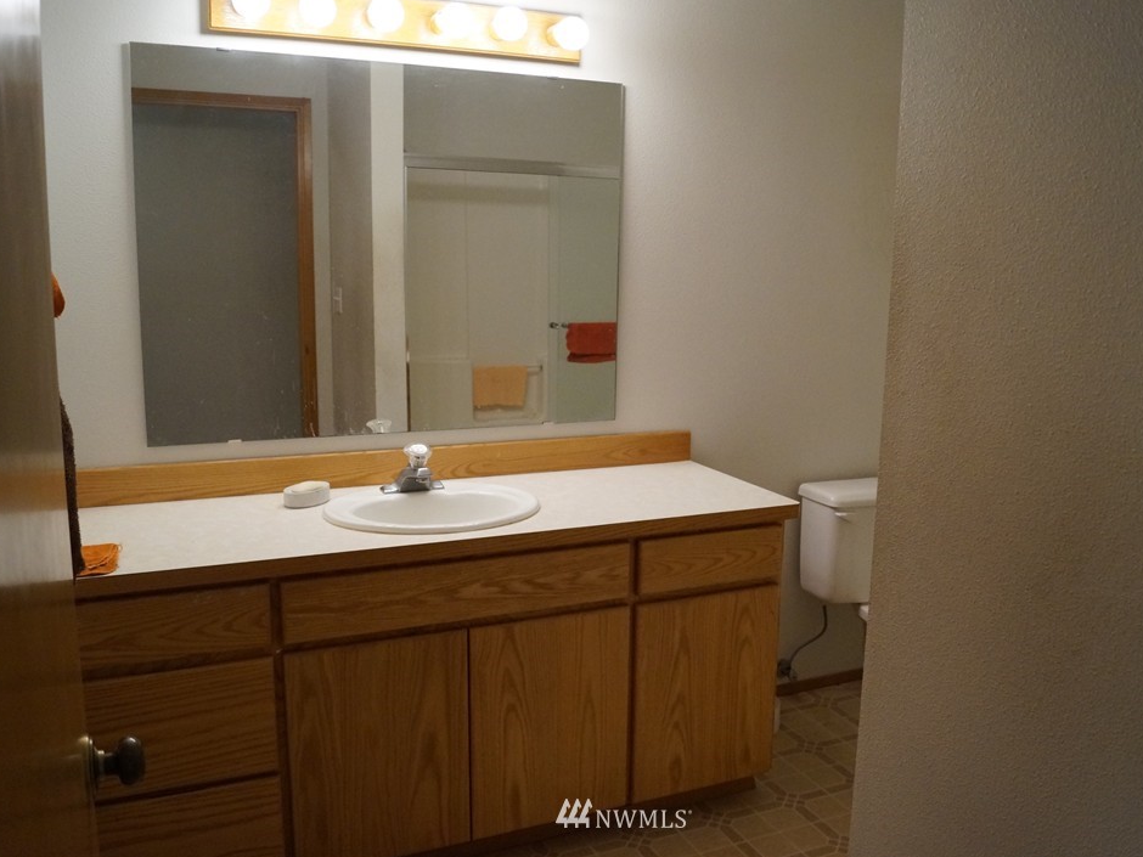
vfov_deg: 46.8
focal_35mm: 30
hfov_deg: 59.9
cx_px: 624
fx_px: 991
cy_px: 420
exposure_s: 1/160
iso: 1600
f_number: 3.5
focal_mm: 18
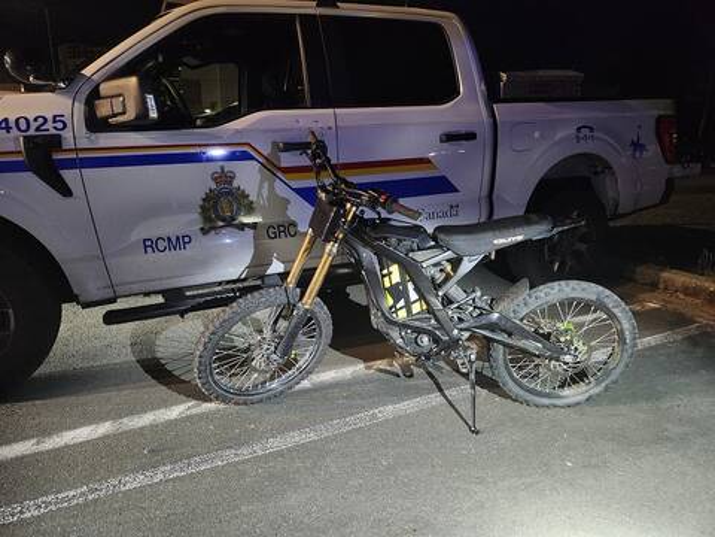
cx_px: 358
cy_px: 268
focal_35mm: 23
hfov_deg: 73.9
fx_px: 475
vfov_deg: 58.9
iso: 1000
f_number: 1.8
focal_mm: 5.4
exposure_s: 1/24
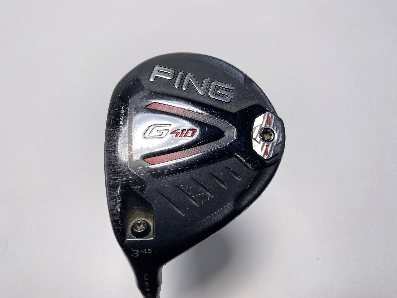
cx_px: 198
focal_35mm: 26
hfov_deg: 67.3
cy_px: 149
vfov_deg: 53.1
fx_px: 298
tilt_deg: -64.1
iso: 32
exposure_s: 1/640
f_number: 1.8
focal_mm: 4.25
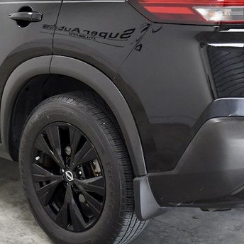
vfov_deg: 18.9
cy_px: 44
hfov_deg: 19.1
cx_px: 96
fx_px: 726
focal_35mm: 91
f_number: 4
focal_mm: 24
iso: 1250
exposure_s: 1/400
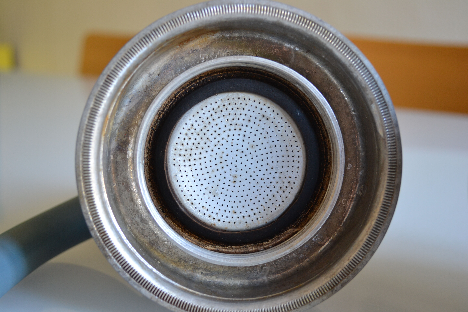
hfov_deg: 38.9
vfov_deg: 26.5
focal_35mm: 51
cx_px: 234
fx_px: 663
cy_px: 156
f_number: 5
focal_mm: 34
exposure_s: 1/15
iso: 450
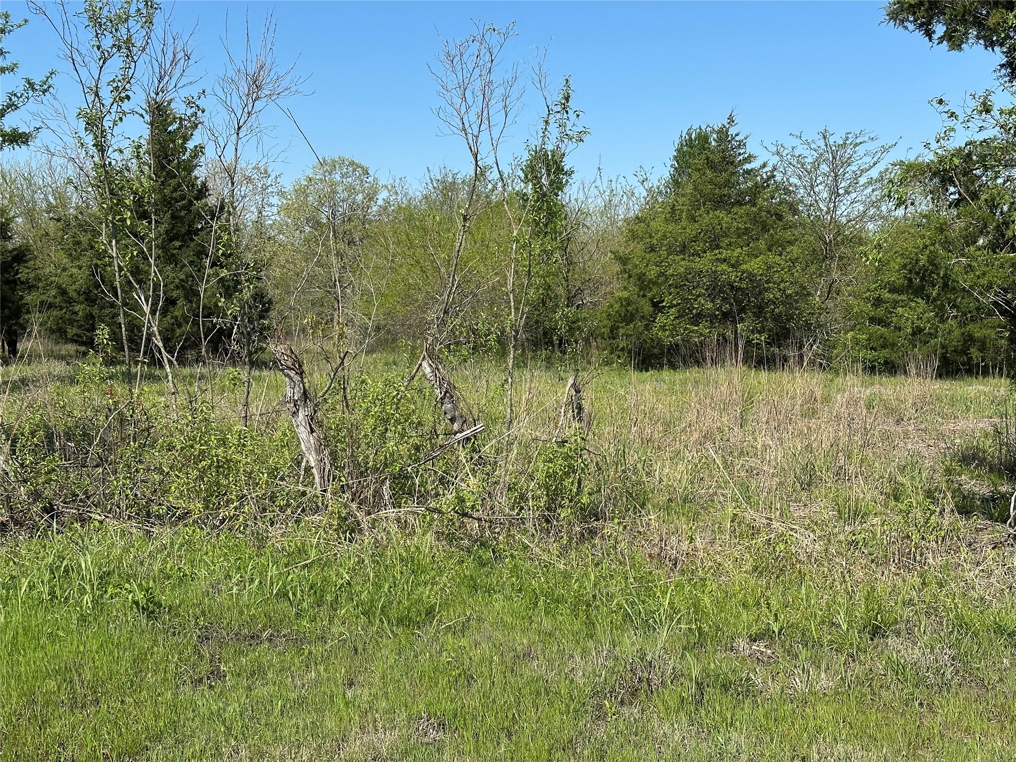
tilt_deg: -3.6
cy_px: 381
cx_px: 508
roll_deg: +2.3
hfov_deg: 39.7
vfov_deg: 30.3
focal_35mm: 48
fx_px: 1409
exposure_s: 1/3472
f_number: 1.78
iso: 64
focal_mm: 6.86
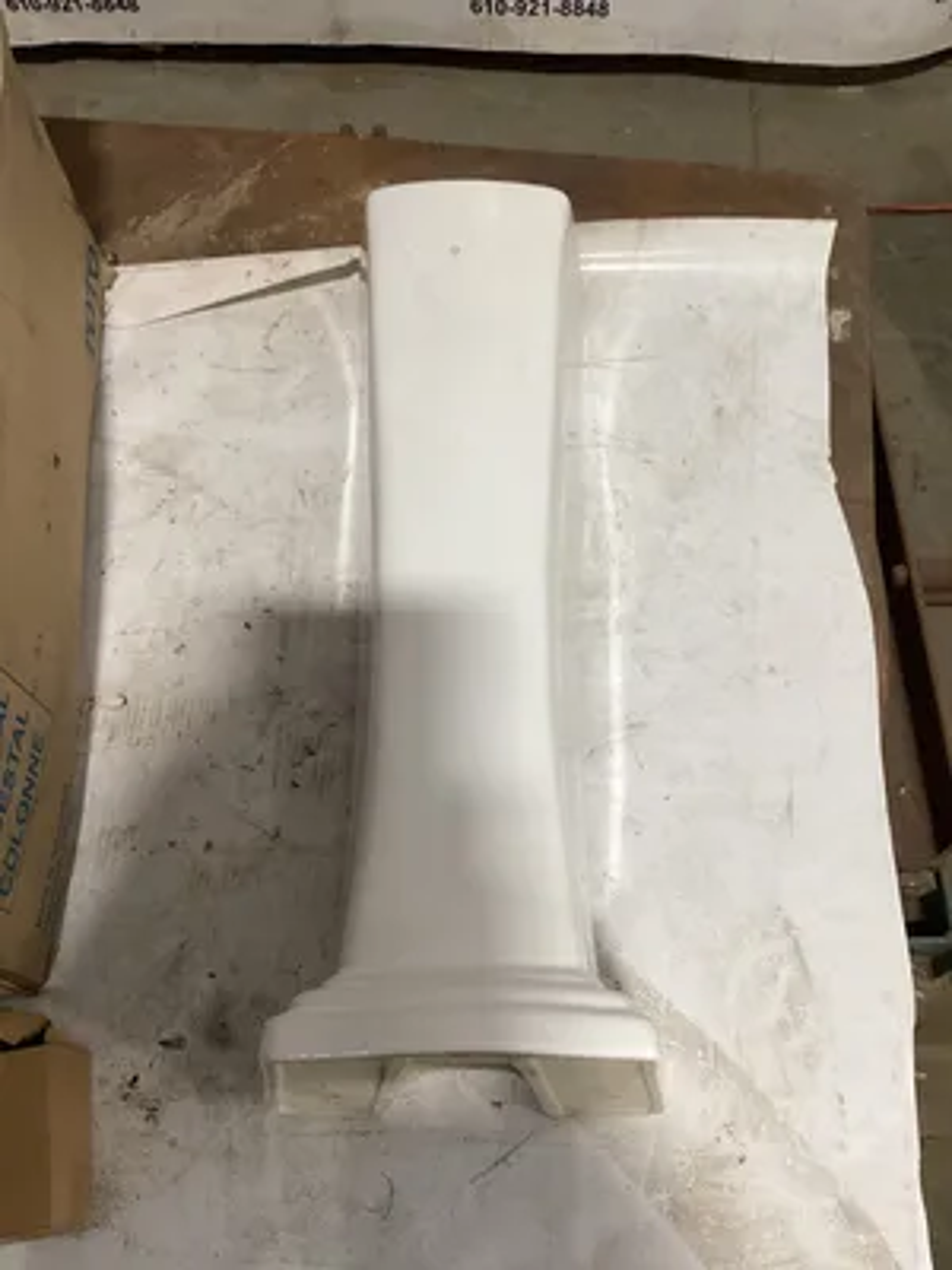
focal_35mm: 31
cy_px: 635
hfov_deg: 45.4
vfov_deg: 58.4
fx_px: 1137
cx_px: 476
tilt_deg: -63.5
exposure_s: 1/50
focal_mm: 3.3
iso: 100
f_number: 2.4
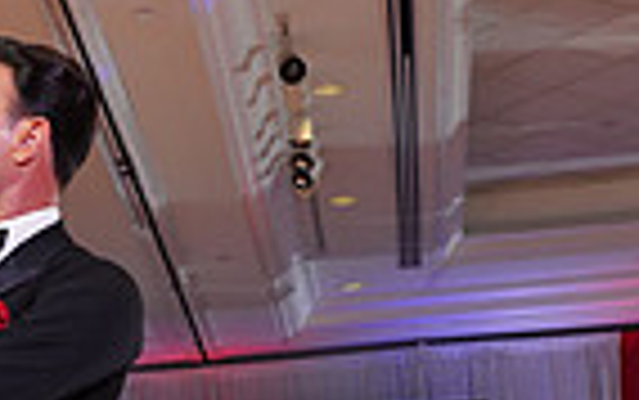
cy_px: 667
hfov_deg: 15.7
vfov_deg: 9.8
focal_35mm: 129
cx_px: -99
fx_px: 2248
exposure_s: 1/160
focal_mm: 31
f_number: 6.3
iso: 1600
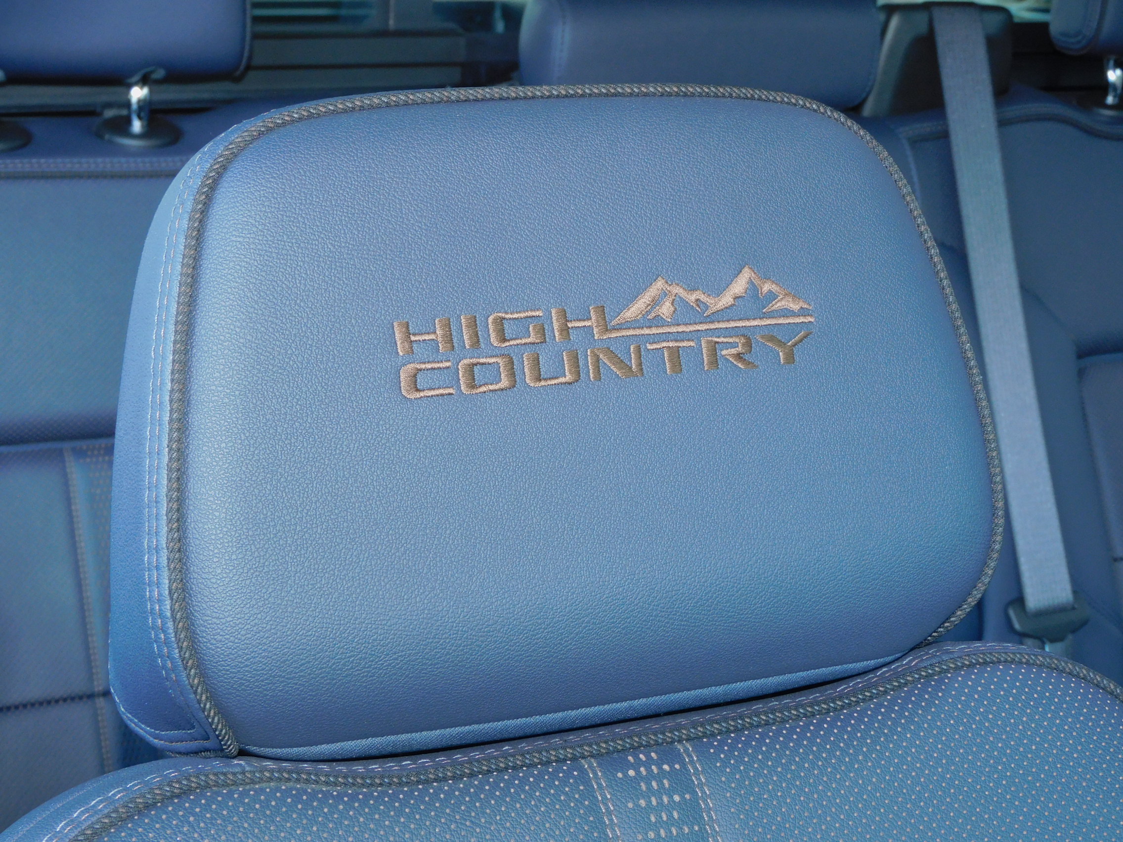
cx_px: 562
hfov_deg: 29.8
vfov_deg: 22.6
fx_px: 2109
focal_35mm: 65
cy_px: 421
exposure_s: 1/30
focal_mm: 11.6
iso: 200
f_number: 4.2
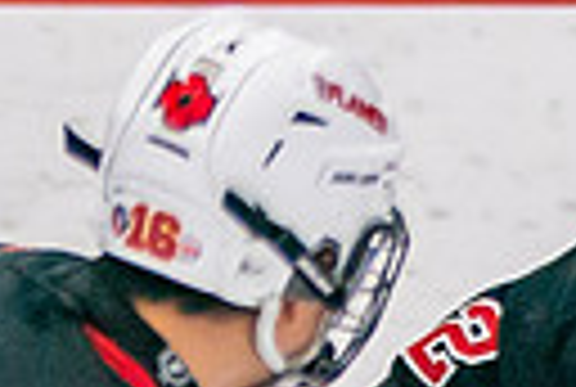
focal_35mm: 1249
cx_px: 59
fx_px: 20031
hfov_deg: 1.6
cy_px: 1362
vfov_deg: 1.1
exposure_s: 1/640
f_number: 2.8
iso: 640
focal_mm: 102
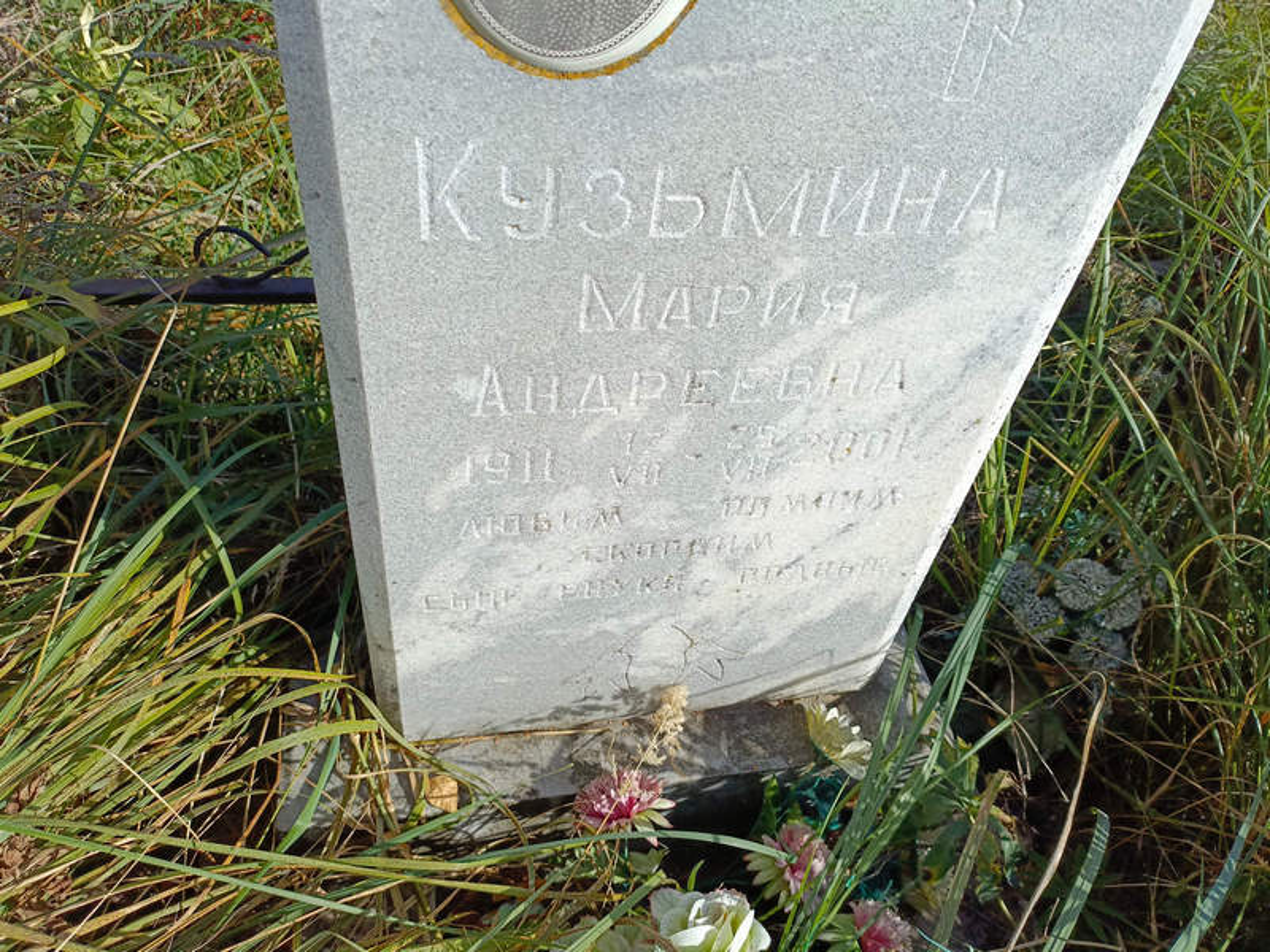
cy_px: 476
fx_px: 917
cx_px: 635
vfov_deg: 54.9
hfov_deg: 69.4
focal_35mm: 25
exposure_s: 1/1323
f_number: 1.69
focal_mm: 4.76
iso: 116
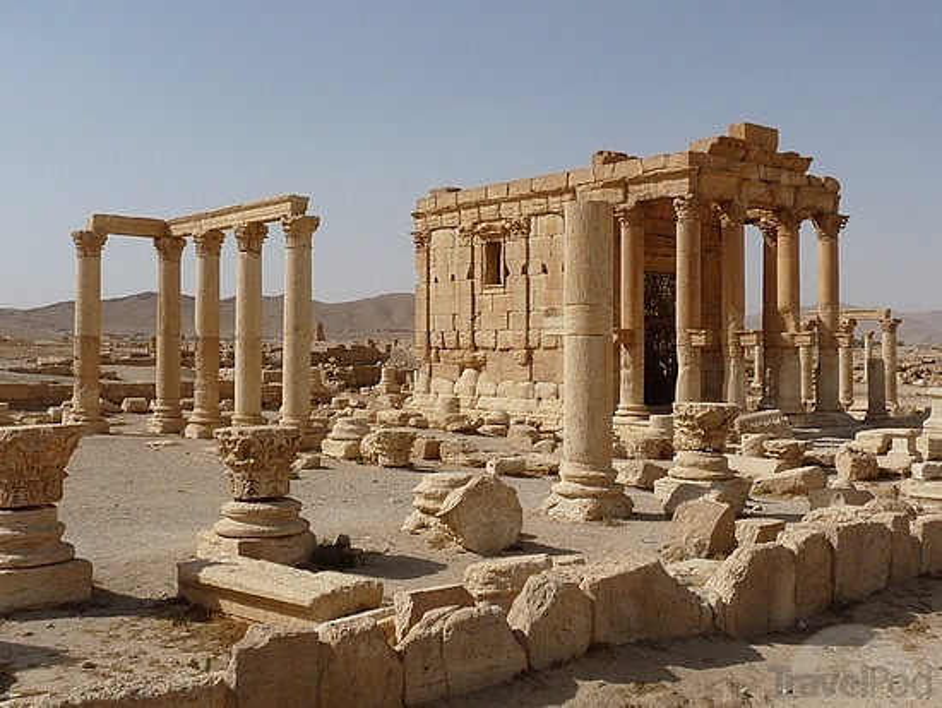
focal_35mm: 39
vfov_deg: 36.8
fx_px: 1062
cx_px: 471
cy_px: 354
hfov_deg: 47.8
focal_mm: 4.8
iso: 100
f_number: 8
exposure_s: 1/400
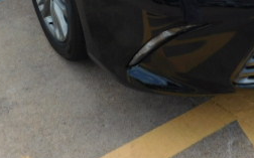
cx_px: 166
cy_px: -81
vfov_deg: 18.5
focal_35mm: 62
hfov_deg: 32.8
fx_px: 429
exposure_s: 1/1500
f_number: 3
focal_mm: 4
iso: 125
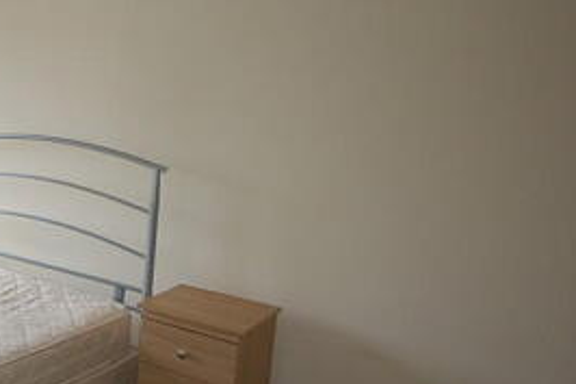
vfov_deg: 35.9
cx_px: -87
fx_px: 592
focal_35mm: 37
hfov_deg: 39.9
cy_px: 174
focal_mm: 10
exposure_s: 1/25
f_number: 4.5
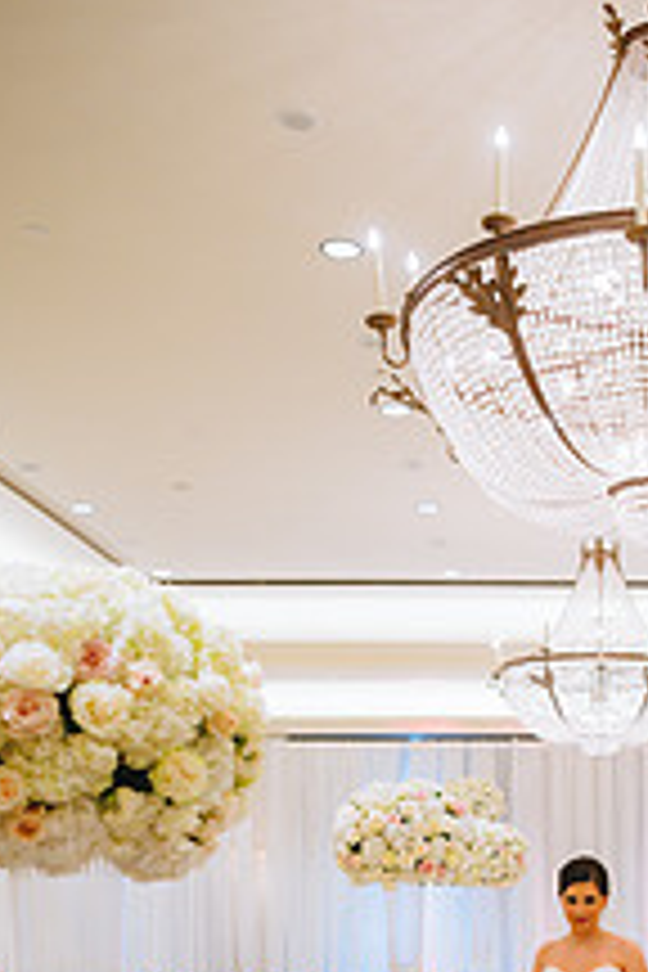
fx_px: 1350
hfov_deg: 25.9
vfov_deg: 36.9
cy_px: 886
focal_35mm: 50
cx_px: 614
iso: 1600
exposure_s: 1/160
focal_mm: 24
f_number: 2.8
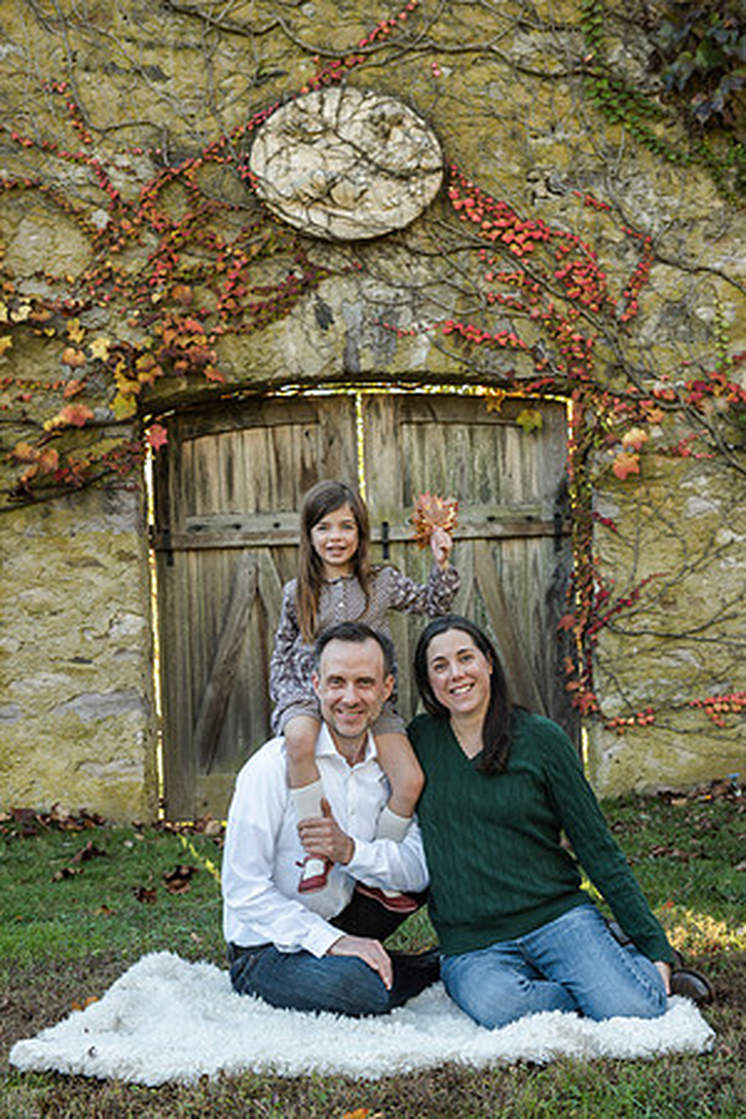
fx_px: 1709
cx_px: 373
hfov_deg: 24.6
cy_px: 560
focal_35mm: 55
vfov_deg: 36.2
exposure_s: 1/250
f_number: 5.6
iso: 640
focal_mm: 55
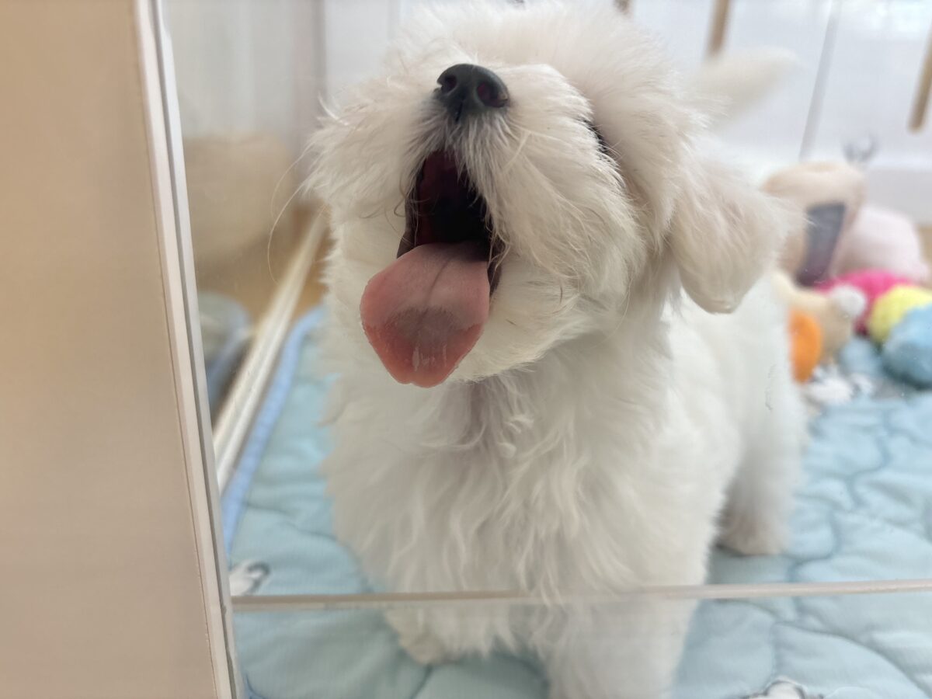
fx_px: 700
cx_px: 466
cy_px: 350
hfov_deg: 67.3
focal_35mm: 26
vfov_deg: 53.1
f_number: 1.6
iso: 64
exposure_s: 1/100
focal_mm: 5.96
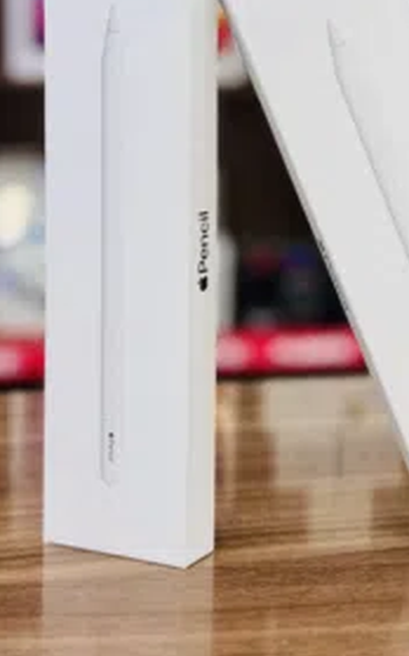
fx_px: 1304
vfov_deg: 27.9
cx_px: 313
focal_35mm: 73
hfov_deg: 17.7
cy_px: 188
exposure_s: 1/100
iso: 64
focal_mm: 6.76
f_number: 1.78
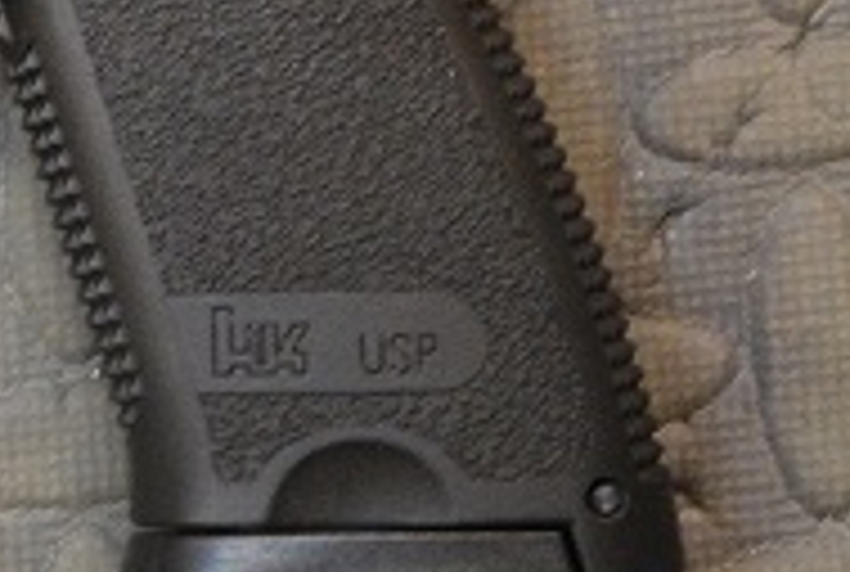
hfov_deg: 8.8
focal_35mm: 228
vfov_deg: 6.0
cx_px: -337
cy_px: -7
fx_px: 5396
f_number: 4.5
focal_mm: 48
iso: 1600
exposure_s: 1/30
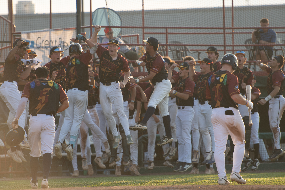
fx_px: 2375
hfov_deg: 6.9
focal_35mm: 300
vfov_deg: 4.6
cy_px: 95
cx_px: 142
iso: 160
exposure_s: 1/2000
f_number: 2.8
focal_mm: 200
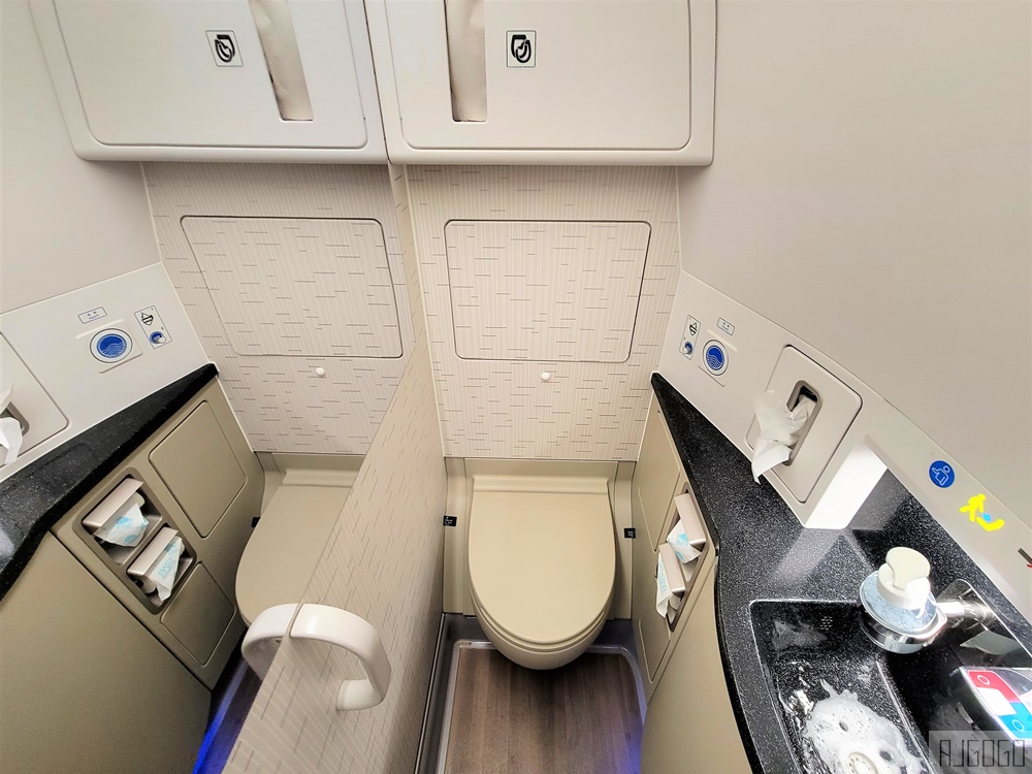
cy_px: 387
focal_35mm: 13
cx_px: 516
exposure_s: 1/60
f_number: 2.2
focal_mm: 2.2
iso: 320
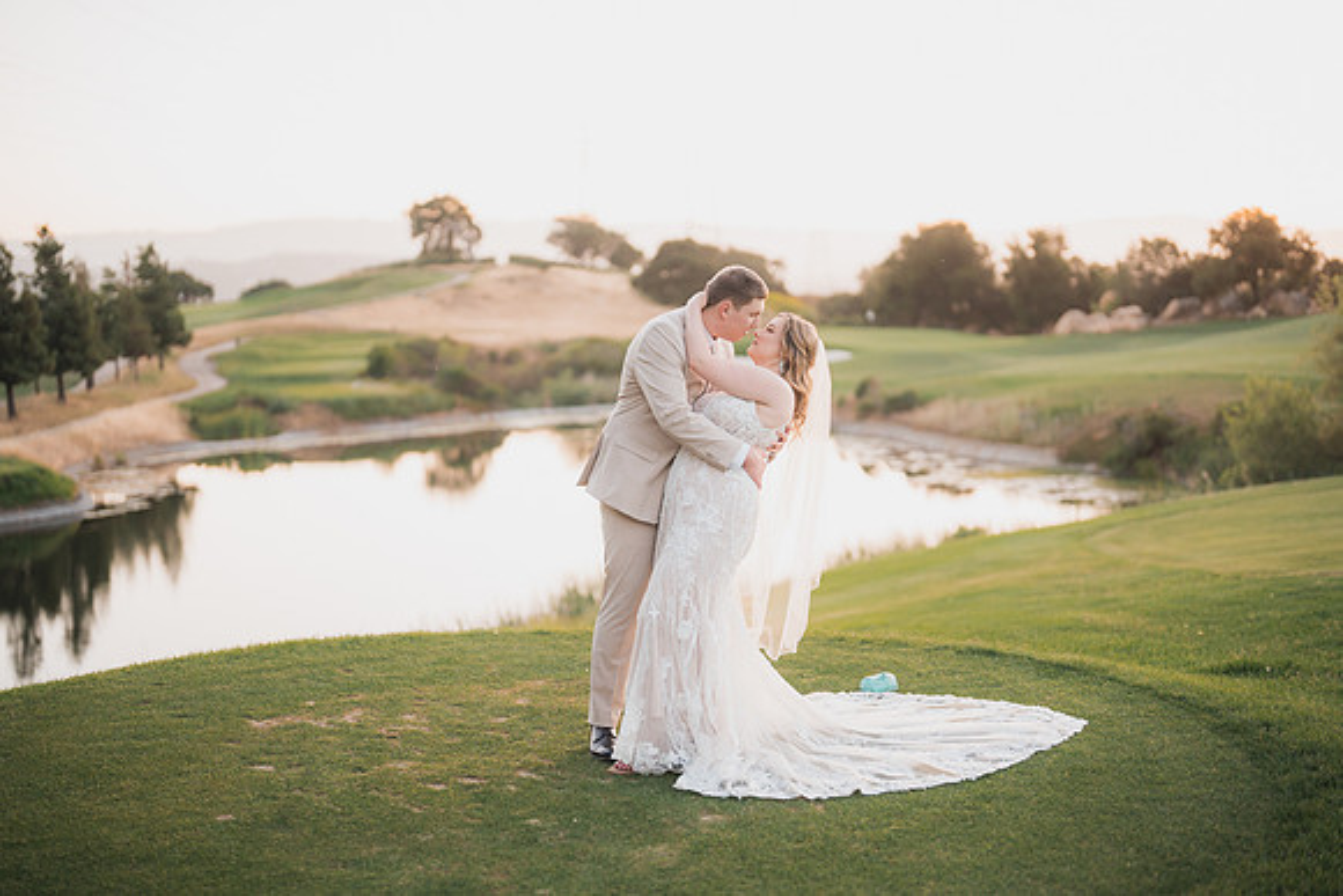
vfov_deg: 27.0
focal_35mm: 50
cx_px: 672
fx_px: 1866
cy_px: 448
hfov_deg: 39.6
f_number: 1.2
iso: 640
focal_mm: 50
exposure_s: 1/800
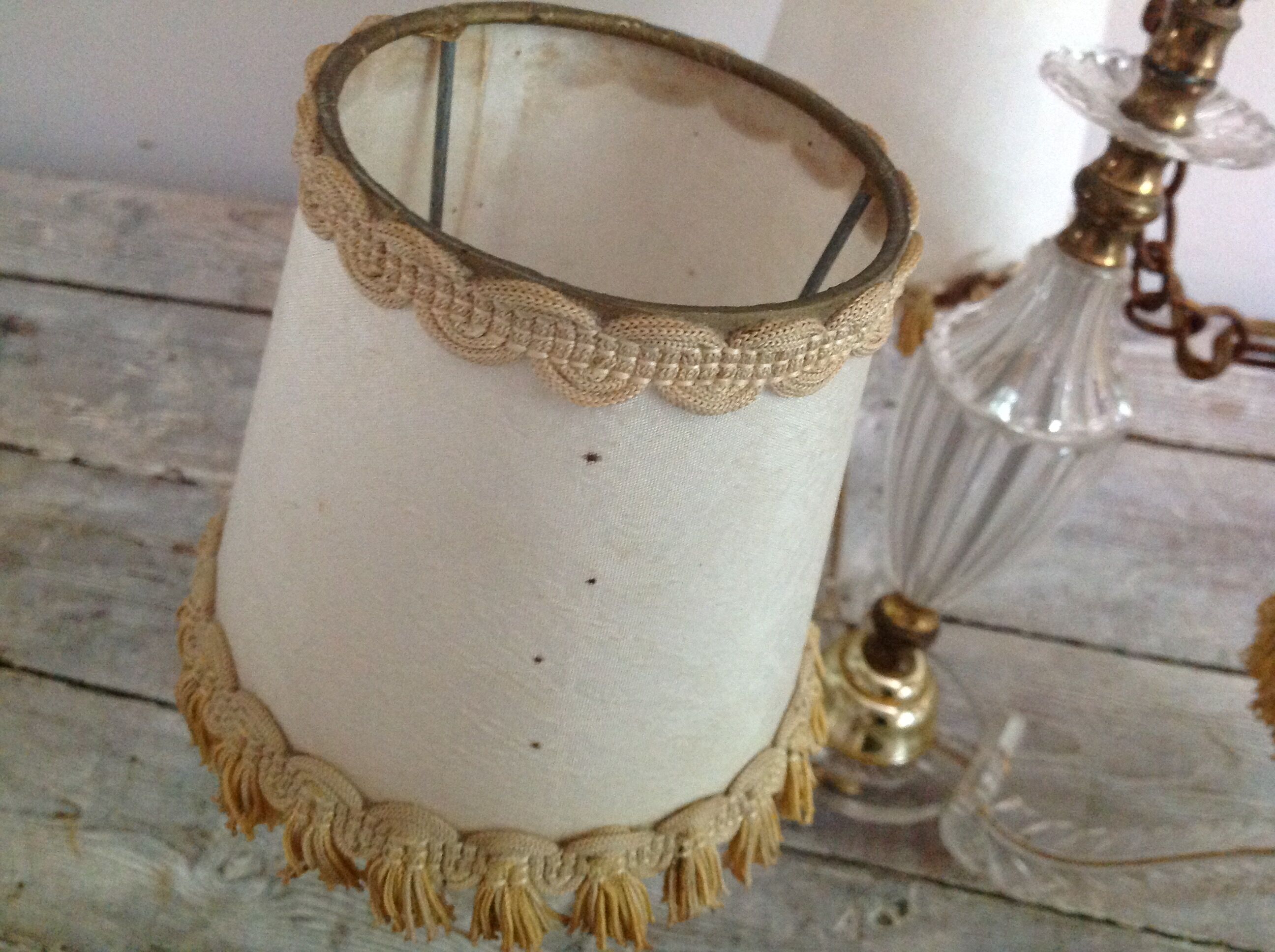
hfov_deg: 52.7
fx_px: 1287
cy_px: 476
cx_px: 638
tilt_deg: -50.7
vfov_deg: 40.6
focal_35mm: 35
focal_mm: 4.28
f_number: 2.4
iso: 400
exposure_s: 1/15
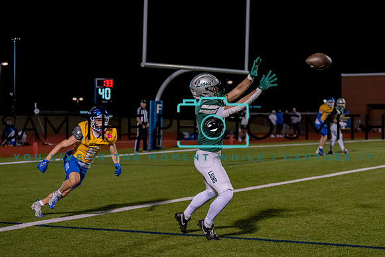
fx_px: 896
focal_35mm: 84
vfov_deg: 16.3
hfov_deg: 24.2
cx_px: 220
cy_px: 117
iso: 3200
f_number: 2.8
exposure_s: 1/1000
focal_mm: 70
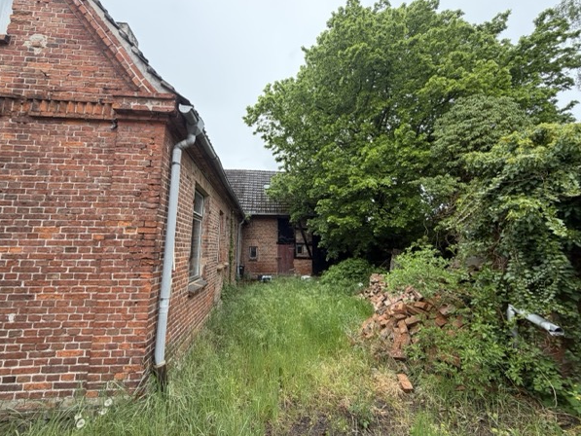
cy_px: 204
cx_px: 285
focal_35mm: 15
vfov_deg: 81.7
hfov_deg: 98.1
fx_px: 252
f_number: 2.2
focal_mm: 2.22
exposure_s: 1/215
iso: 64
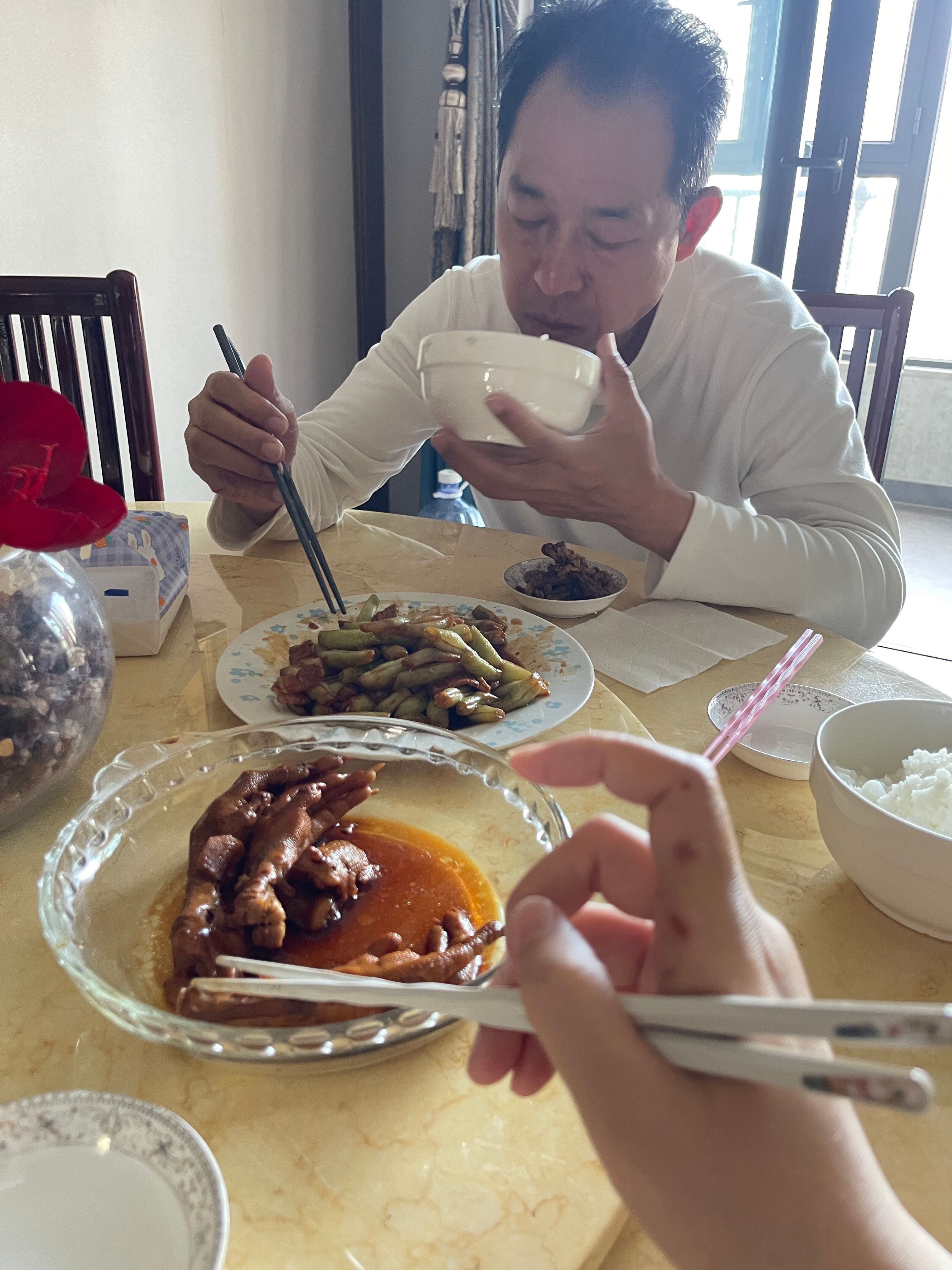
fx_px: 917
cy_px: 635
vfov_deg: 69.4
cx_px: 476
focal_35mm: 25
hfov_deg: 54.9
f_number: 1.6
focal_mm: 5.1
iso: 320
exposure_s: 1/50
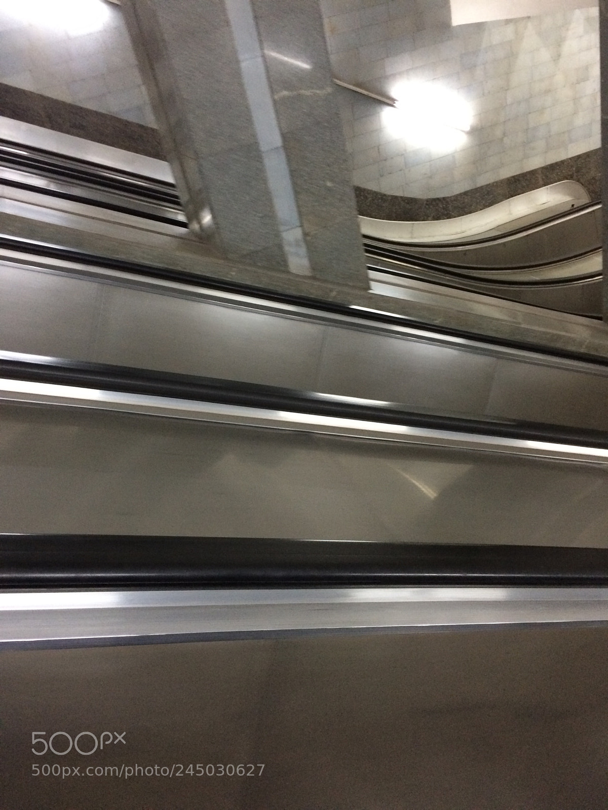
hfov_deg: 48.2
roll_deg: +17.6
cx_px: 304
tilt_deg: -31.6
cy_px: 405
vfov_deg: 61.7
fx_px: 679
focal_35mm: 29
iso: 320
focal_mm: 4.15
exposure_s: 1/20
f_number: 2.2
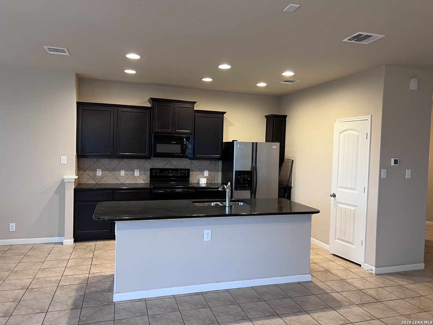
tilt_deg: -2.7
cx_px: 216
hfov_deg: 67.3
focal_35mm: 26
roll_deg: -1.7
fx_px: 325
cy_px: 162
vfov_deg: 53.1
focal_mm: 5.7
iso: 200
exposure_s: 1/60
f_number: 1.5
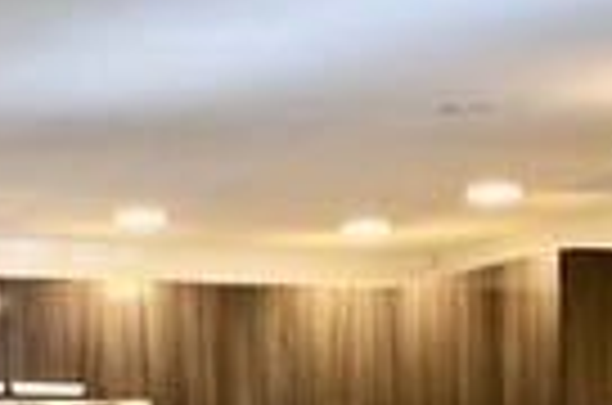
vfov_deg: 9.3
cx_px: 277
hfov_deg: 15.4
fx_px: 2256
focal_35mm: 133
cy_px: 927
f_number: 1.8
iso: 100
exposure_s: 1/120
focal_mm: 4.25
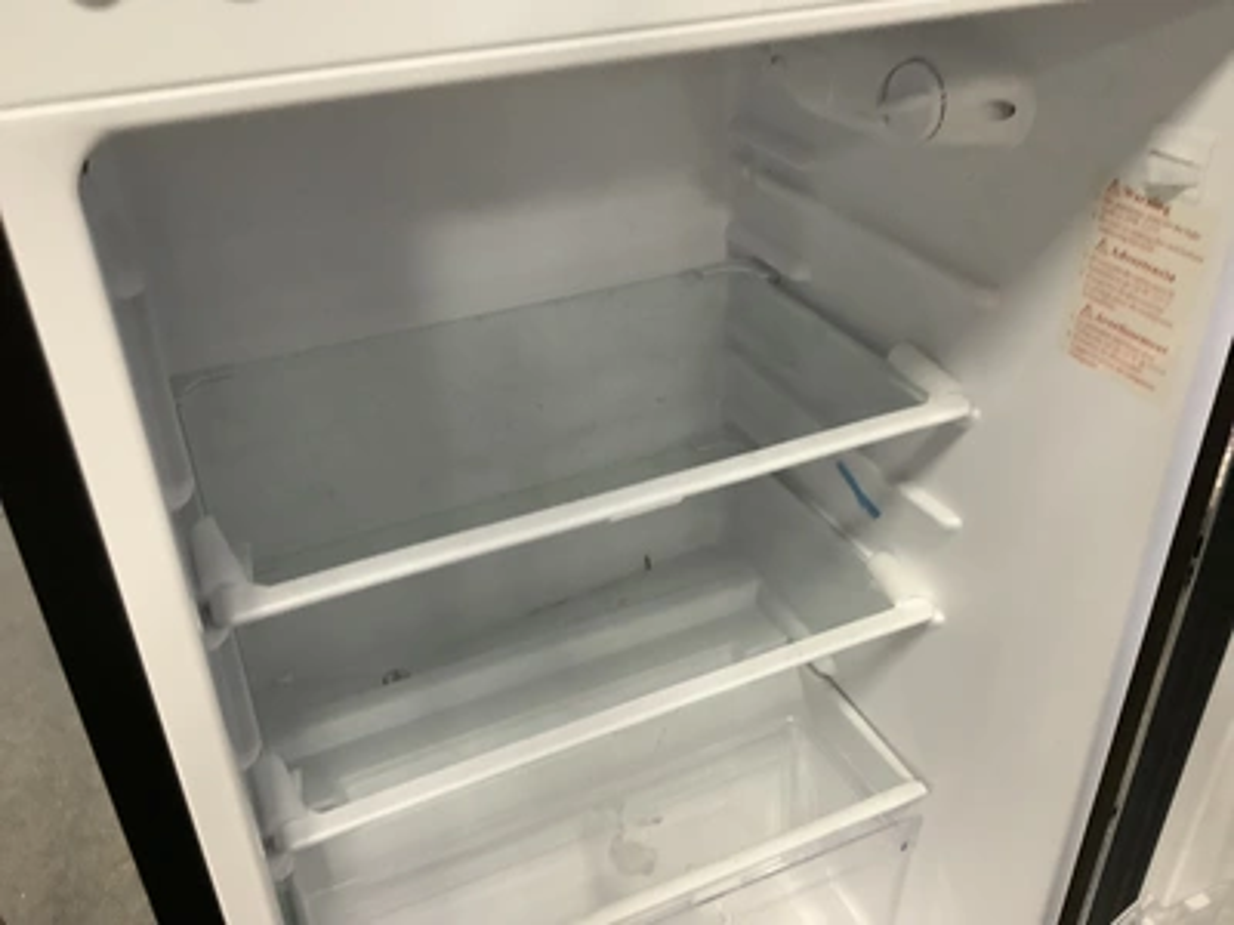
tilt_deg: -32.6
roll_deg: +2.1
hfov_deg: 58.4
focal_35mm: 31
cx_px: 617
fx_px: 1105
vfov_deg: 45.4
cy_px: 462
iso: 320
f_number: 2.4
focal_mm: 3.3
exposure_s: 1/40
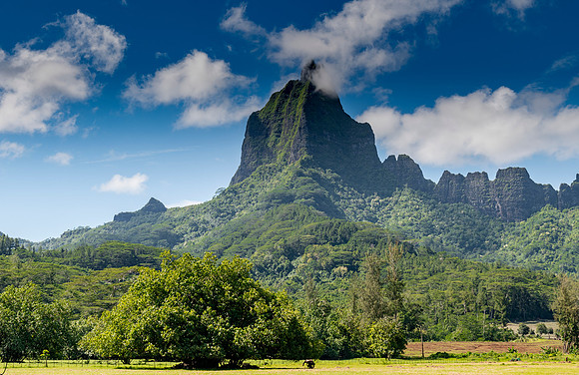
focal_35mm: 58
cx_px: 261
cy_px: 202
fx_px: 922
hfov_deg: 34.8
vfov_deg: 23.0
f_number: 8
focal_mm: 50
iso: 100
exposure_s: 1/125
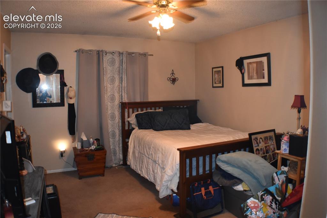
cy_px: 109
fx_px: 313
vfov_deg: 38.3
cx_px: 164
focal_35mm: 34
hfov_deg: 55.1
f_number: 3.8
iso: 1800
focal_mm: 23
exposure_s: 1/60
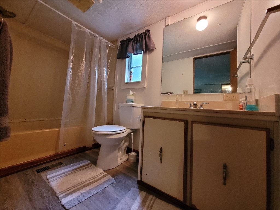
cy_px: 105
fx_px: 105
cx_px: 140
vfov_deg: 89.9
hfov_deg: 106.2
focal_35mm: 13
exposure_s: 1/30
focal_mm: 1.74
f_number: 2.2
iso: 500
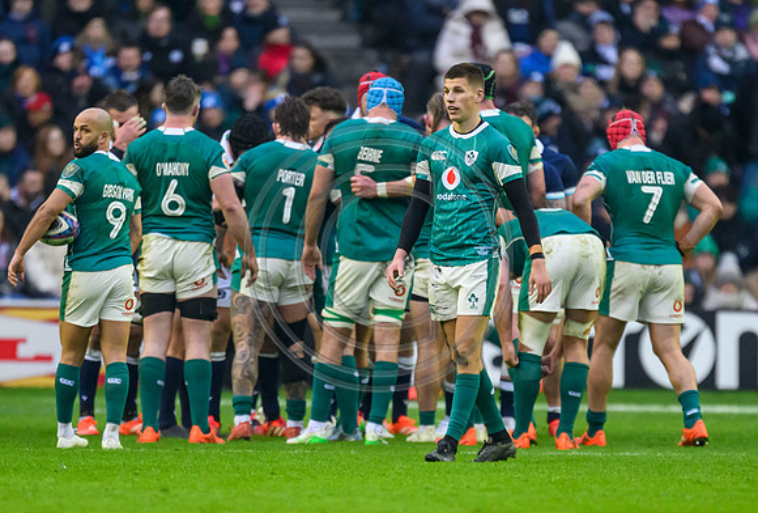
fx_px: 20167
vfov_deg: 1.5
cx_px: 436
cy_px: 376
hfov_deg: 2.2
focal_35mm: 954
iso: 5000
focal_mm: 560
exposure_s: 1/1600
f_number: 4
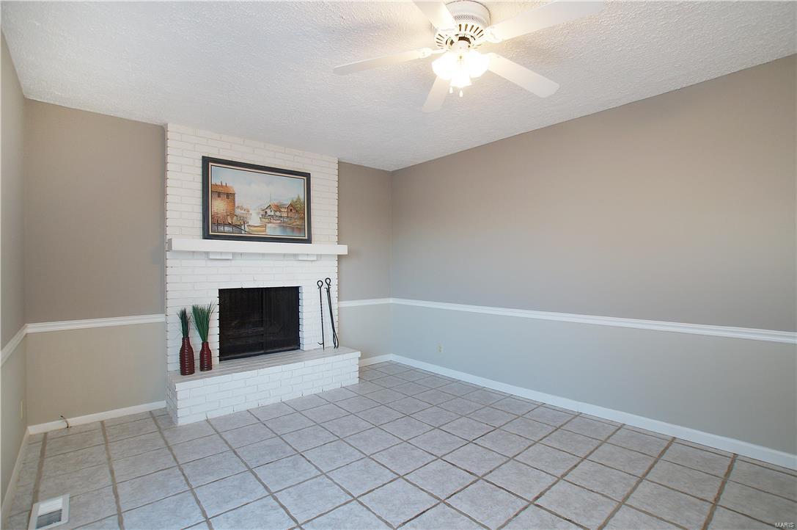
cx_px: 398
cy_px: 265
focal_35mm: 16
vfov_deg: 71.9
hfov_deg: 95.0
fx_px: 365
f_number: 4.5
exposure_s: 1/60
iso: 250
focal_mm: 11
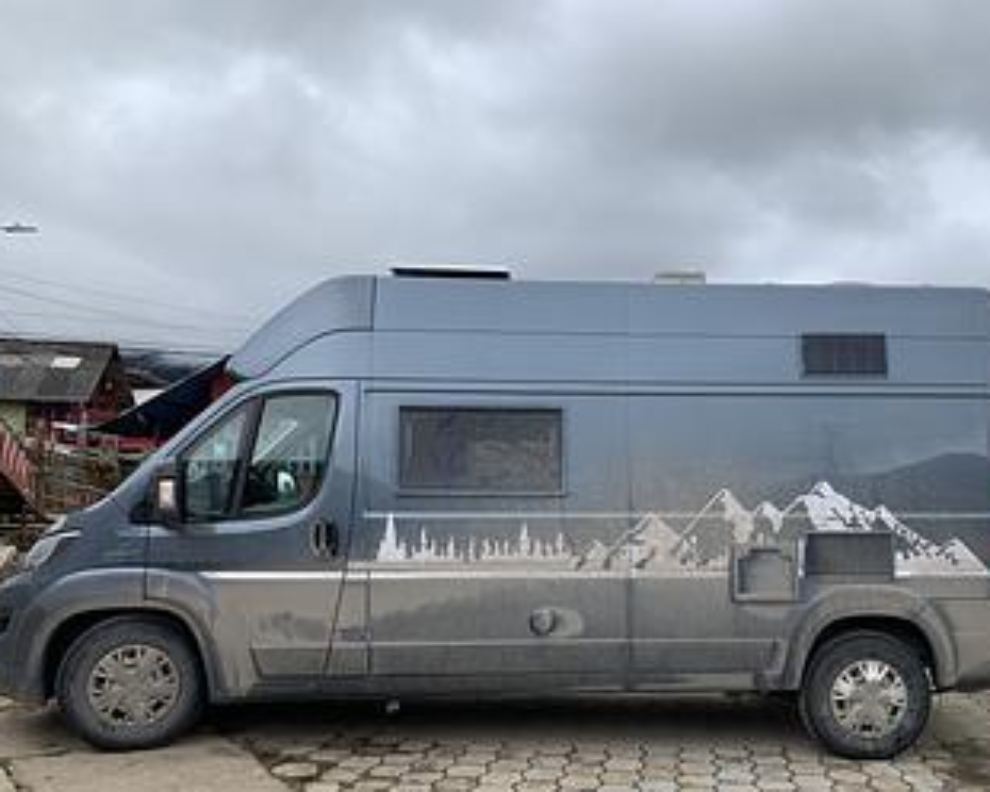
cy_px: 508
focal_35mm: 35
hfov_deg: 50.7
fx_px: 1026
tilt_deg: -1.4
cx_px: 647
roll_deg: -2.0
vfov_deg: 41.8
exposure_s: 1/2309
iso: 25
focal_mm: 4.25
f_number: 1.8
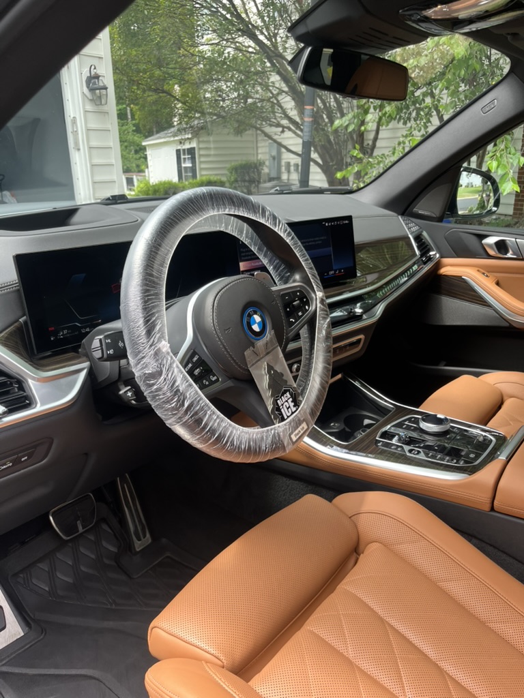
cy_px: 349
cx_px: 262
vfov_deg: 67.3
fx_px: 525
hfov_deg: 53.1
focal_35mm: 26
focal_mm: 5.1
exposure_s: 1/226
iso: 40
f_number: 1.6
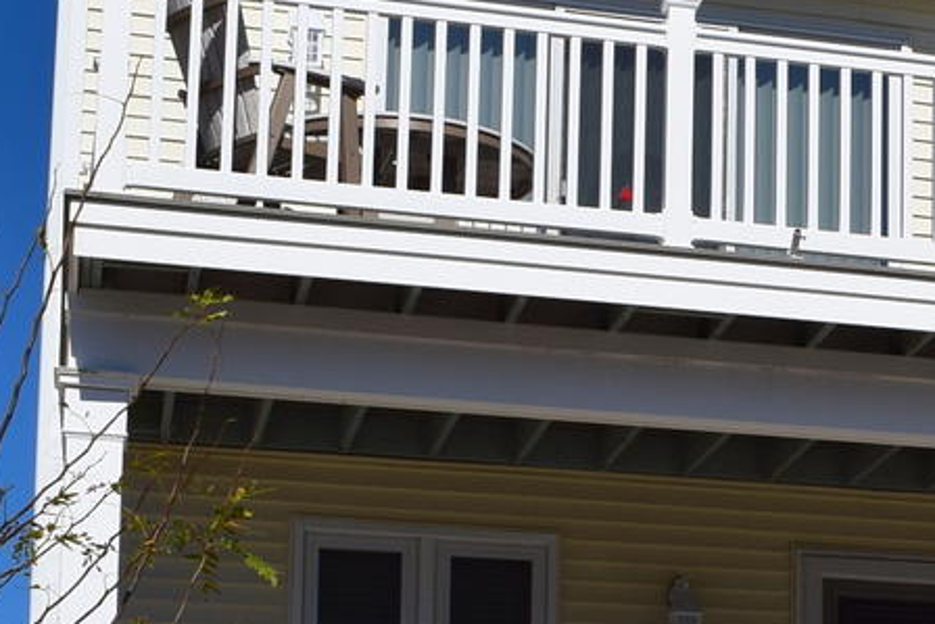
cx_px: 1240
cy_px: 764
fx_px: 3092
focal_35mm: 119
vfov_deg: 11.3
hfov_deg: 16.2
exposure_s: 1/800
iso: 200
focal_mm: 22
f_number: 13
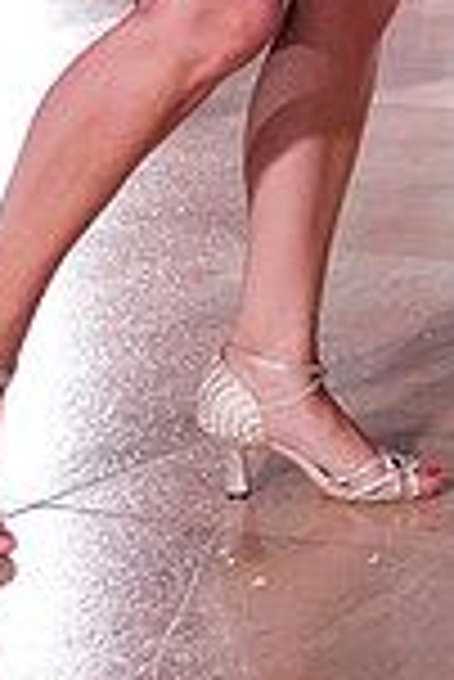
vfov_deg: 12.4
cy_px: -590
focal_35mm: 150
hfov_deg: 8.8
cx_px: 771
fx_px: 2831
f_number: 4
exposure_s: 1/400
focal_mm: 39
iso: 2000
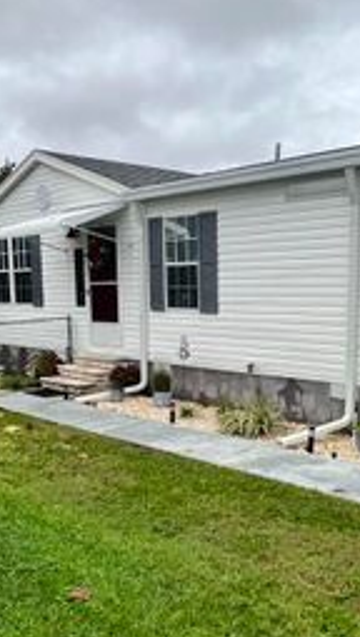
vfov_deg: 53.7
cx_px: 245
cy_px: 376
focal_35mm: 37
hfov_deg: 31.8
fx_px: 626
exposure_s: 1/238
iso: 32
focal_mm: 1.57
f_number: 1.8
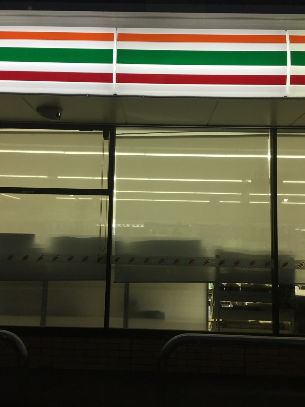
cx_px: 152
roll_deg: -0.7
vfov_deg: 61.7
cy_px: 204
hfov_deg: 48.2
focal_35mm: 29
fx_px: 341
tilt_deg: +5.4
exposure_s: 1/30
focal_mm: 4.15
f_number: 2.2
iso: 80
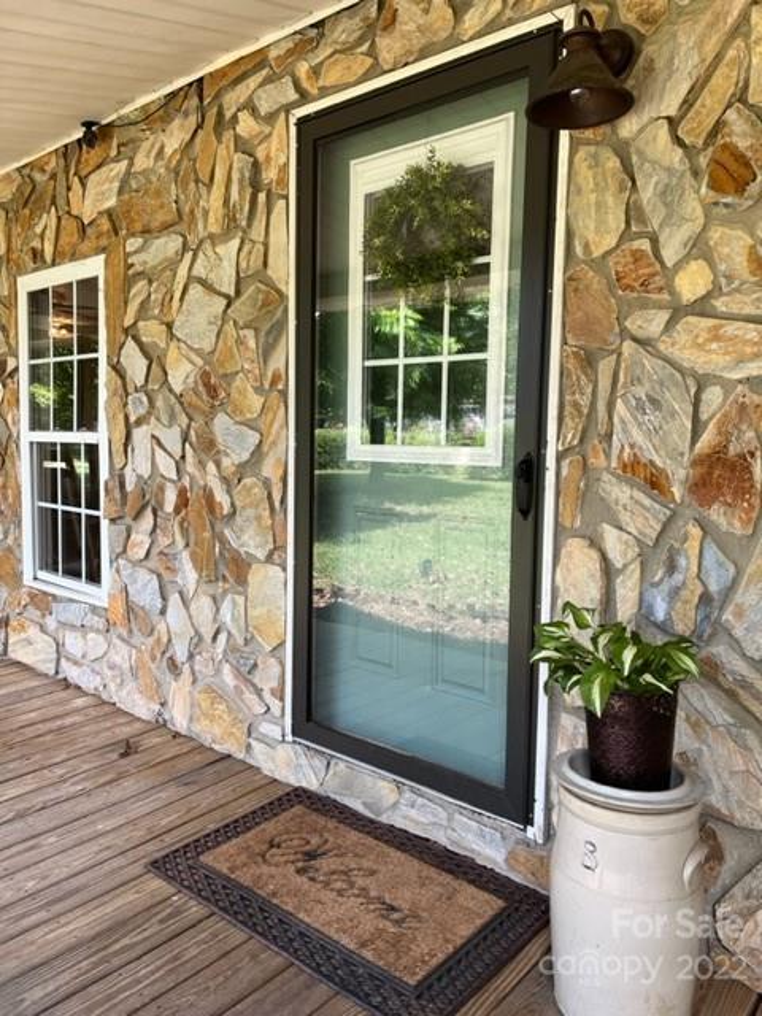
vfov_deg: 67.3
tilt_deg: -3.9
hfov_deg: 53.1
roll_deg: -0.9
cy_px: 508
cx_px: 381
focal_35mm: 26
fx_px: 763
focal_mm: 5.1
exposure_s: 1/180
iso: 40
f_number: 1.6
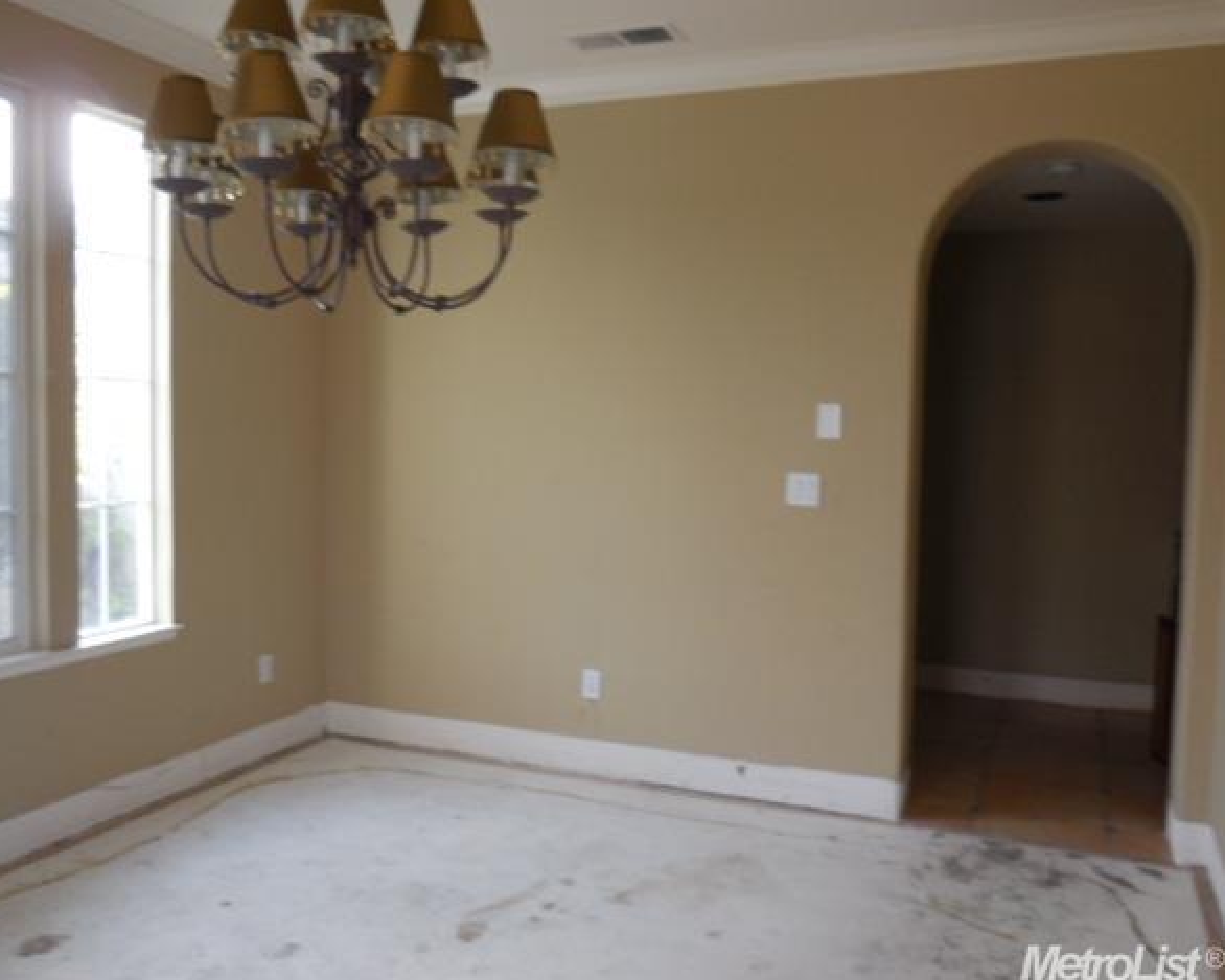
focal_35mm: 32
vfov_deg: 45.8
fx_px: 1160
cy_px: 485
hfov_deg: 55.6
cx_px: 560
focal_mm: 5.3
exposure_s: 1/40
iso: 125
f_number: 3.2
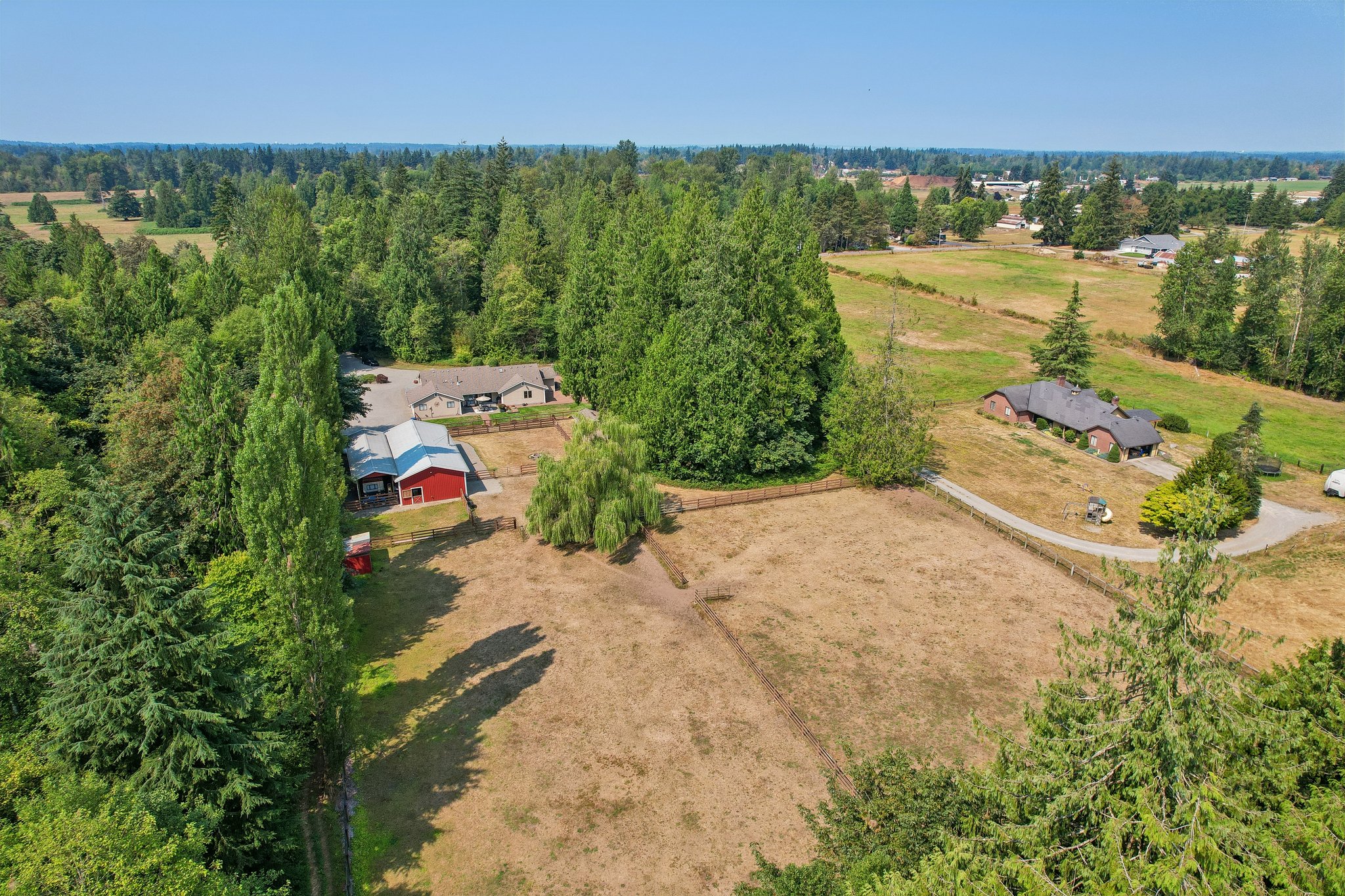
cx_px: 672
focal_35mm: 22
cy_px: 448
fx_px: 822
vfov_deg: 57.2
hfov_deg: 78.6
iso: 110
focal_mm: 8.4
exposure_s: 1/1500
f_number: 2.8
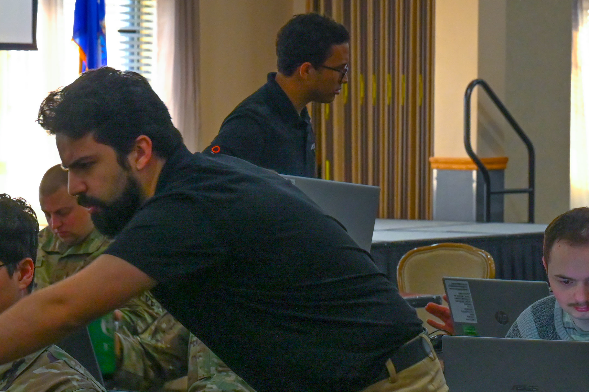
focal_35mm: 200
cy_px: 102
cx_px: 221
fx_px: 3272
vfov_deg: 6.9
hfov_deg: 10.3
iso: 2000
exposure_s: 1/50
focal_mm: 70
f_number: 8
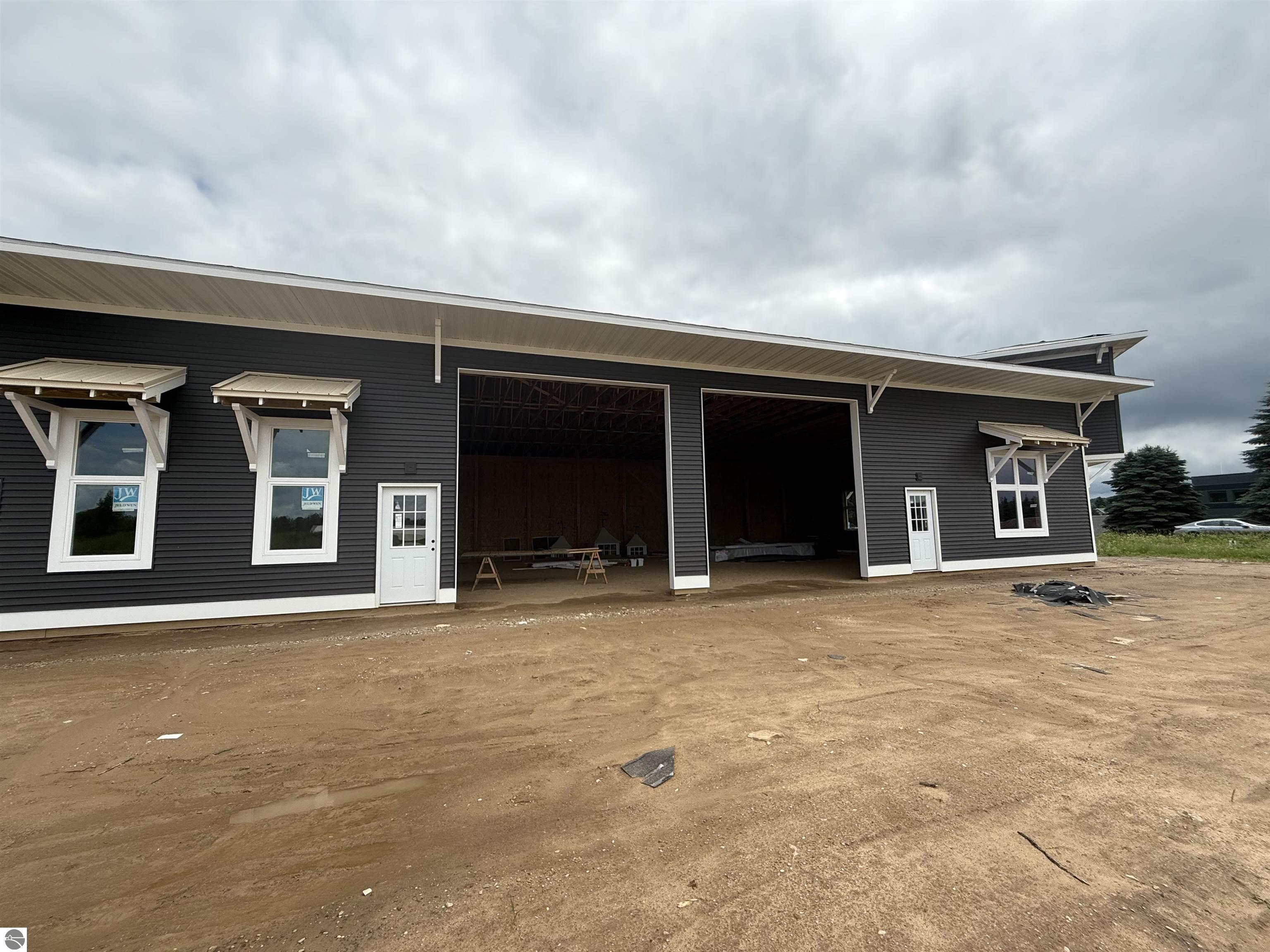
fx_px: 514
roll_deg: +1.2
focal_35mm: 14
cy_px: 476
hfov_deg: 102.1
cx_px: 635
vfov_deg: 85.7
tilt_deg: +6.7
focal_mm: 2.22
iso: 64
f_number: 2.2
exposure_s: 1/2024
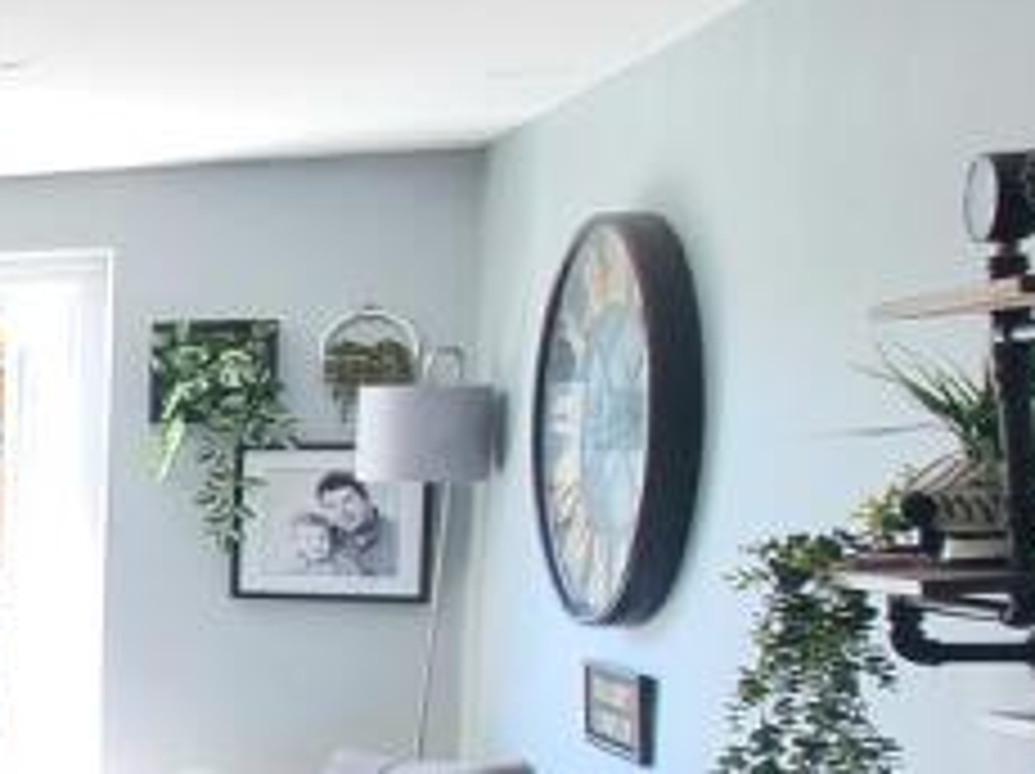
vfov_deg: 25.1
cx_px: -1206
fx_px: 1732
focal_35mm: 58
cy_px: 486
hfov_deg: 17.5
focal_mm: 2.2
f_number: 2.2
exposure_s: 1/50
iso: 64
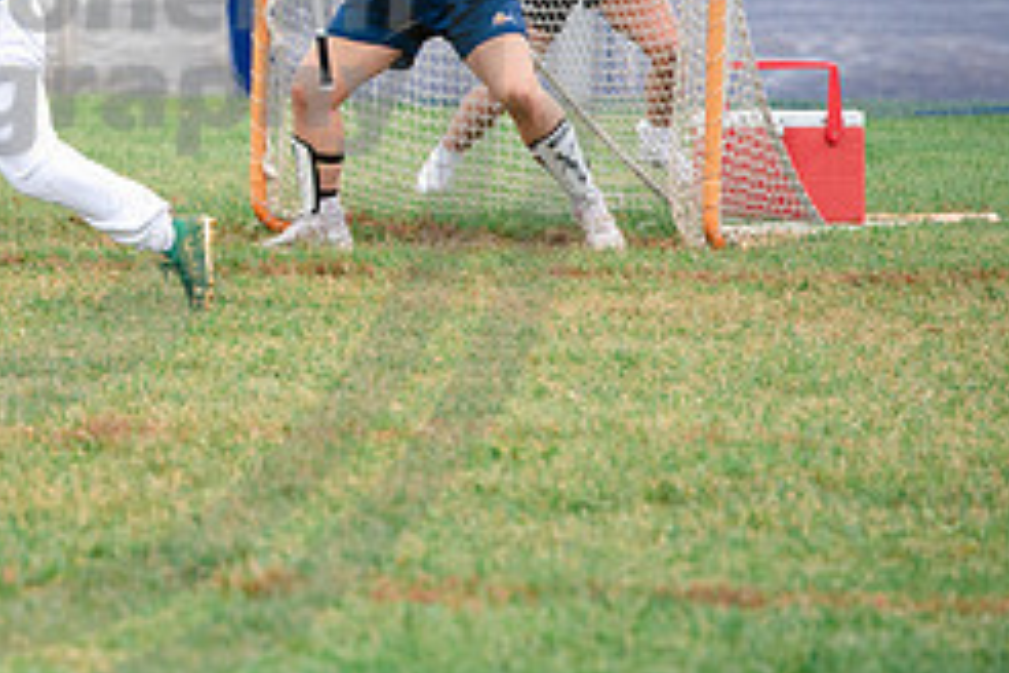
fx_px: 12892
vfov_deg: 3.0
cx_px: -127
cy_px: 39
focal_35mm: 460
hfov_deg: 4.5
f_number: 4.5
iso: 400
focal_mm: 195
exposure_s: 1/1250
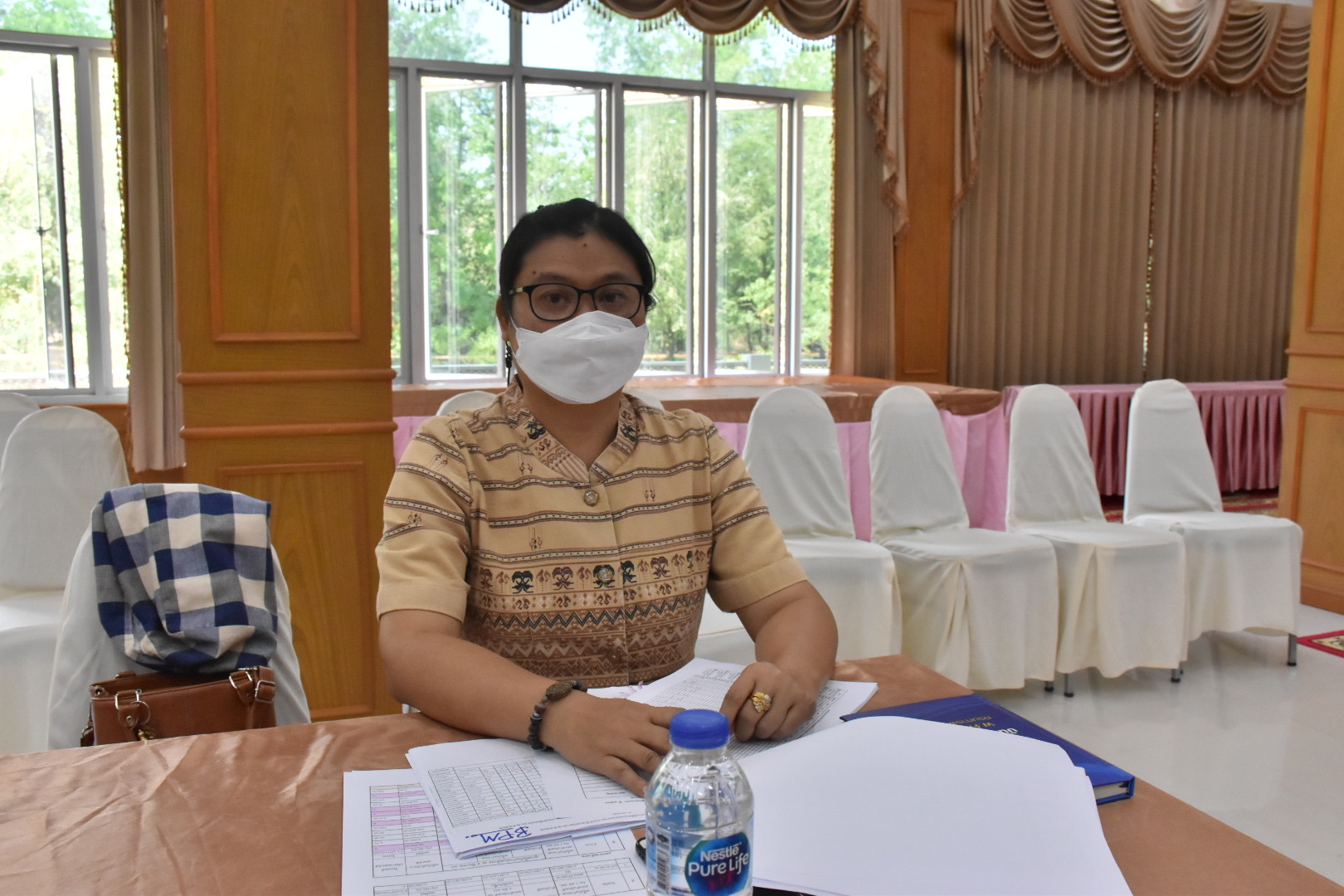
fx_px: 1120
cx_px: 672
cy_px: 448
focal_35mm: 30
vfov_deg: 43.6
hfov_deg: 61.9
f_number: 7.1
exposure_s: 1/200
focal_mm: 20
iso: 2500
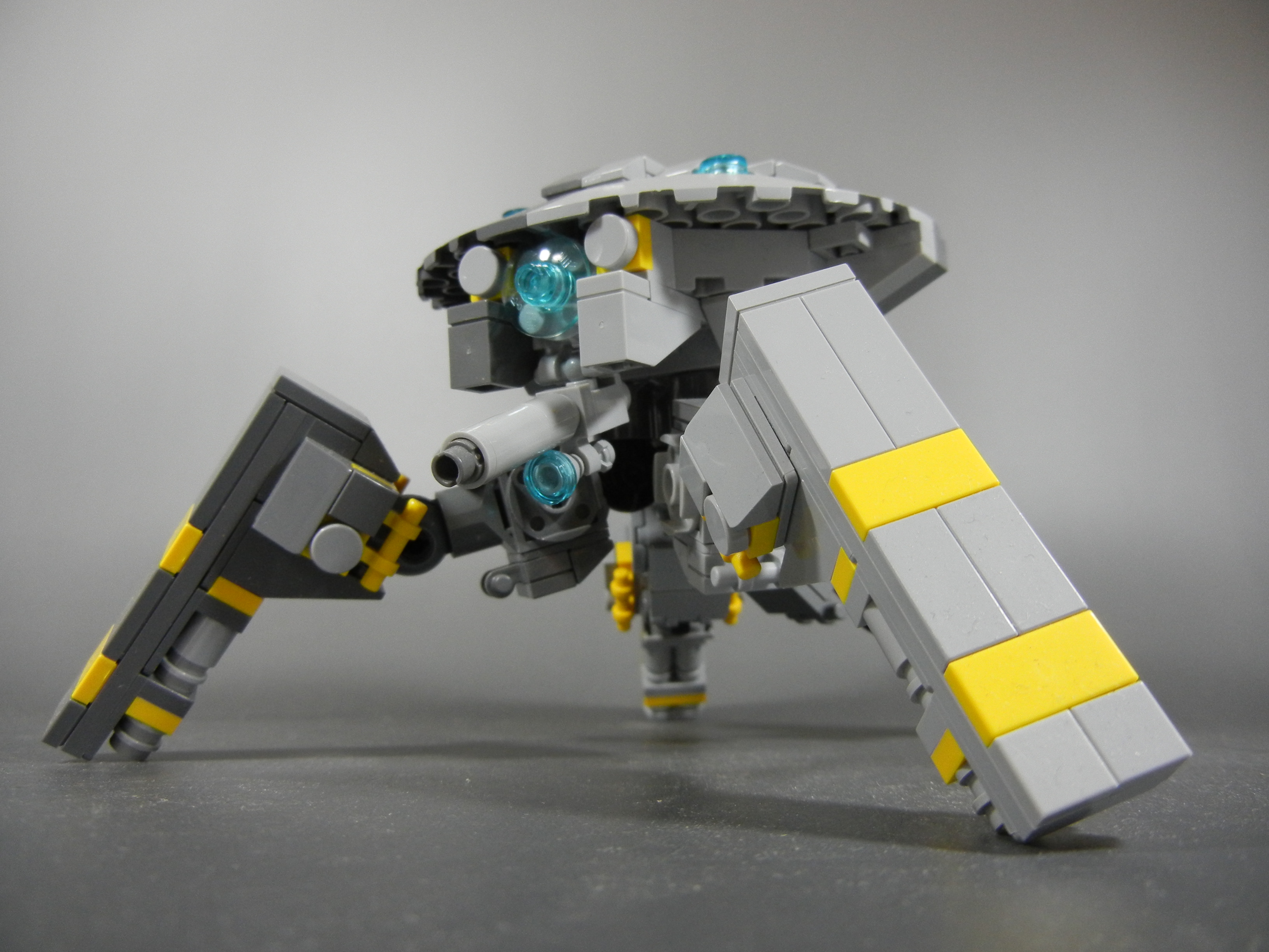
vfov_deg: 46.8
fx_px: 1100
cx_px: 634
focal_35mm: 30
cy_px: 476
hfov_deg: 60.0
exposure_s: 1/47.6
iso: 400
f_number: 3.5
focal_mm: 5.4
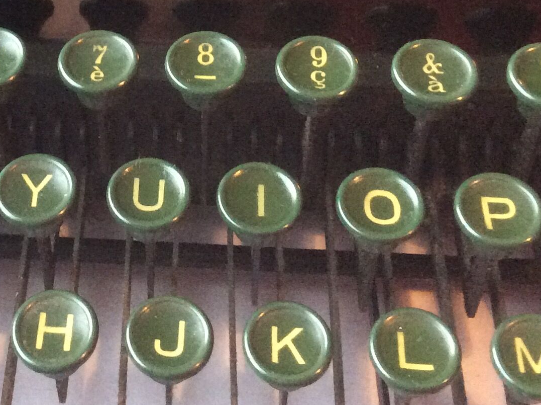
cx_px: 84
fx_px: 1202
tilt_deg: -46.2
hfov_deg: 24.8
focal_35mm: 77
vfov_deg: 18.3
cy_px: -46
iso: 320
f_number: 2.4
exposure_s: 1/25
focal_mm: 3.3
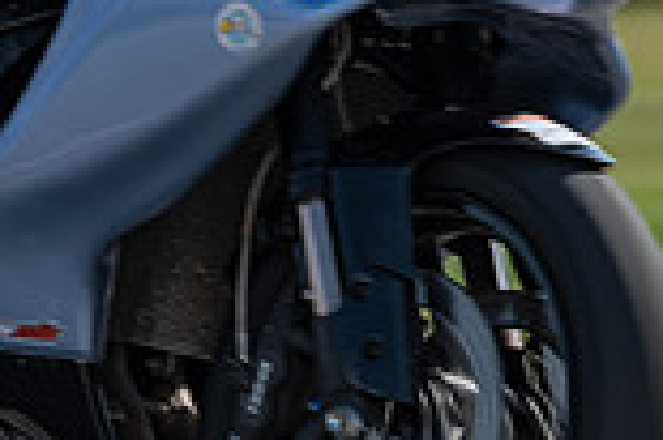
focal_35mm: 1495
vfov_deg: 0.9
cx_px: 145
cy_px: -45
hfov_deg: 1.4
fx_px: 27503
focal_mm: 400
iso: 90
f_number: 11
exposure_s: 1/160
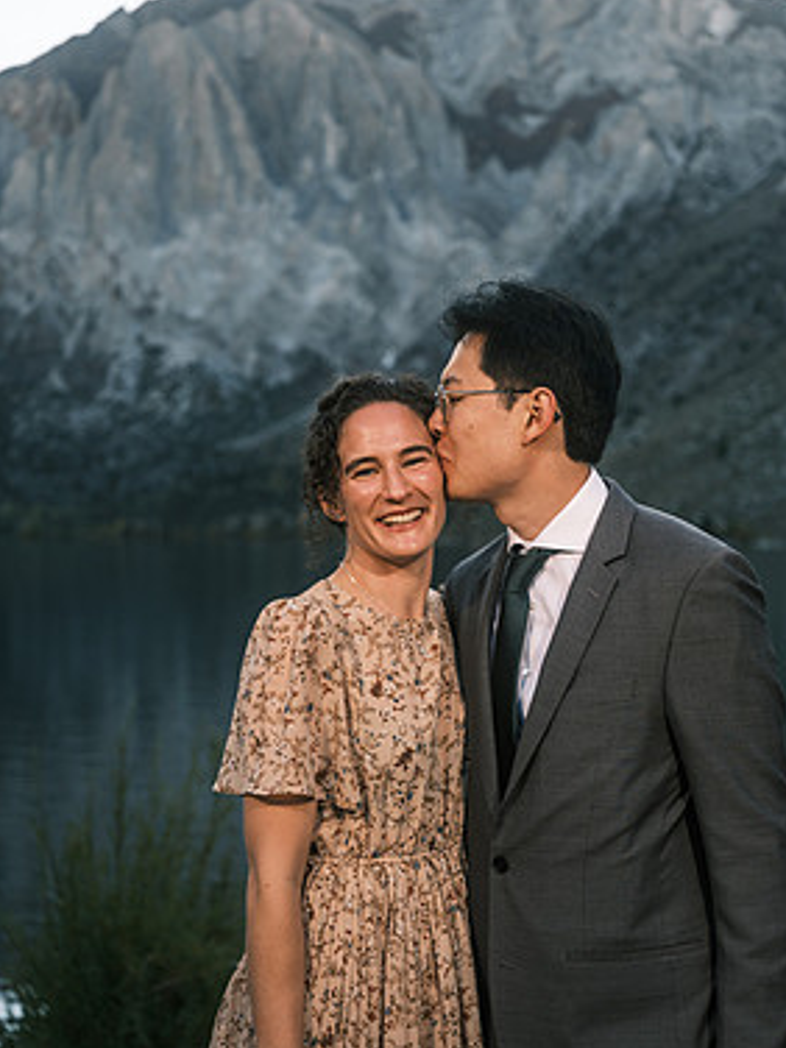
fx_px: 1847
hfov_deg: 24.0
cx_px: 417
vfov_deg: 31.7
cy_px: 504
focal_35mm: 61
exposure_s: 1/125
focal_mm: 64
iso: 400
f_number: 4.5
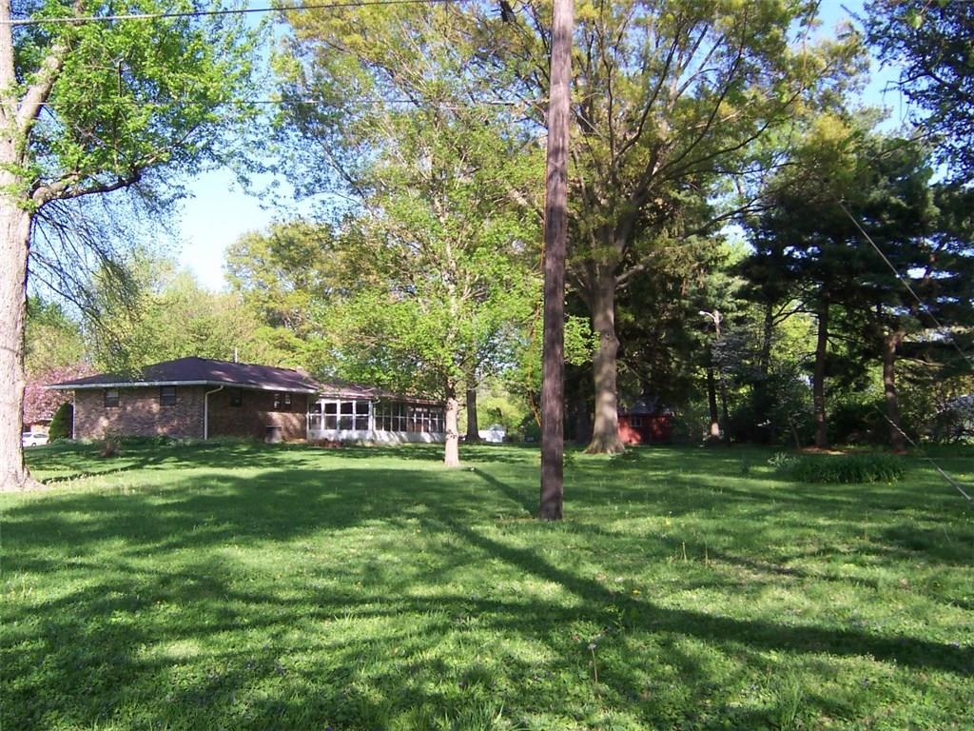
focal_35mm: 36
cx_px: 487
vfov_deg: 39.7
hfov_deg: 51.4
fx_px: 1013
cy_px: 366
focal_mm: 5.6
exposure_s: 1/250
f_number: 4
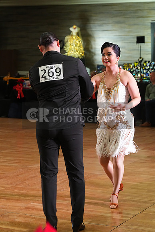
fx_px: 587
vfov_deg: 22.4
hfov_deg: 15.0
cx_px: 78
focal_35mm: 91
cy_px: 116
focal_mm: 91
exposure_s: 1/200
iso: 3200
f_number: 5.6
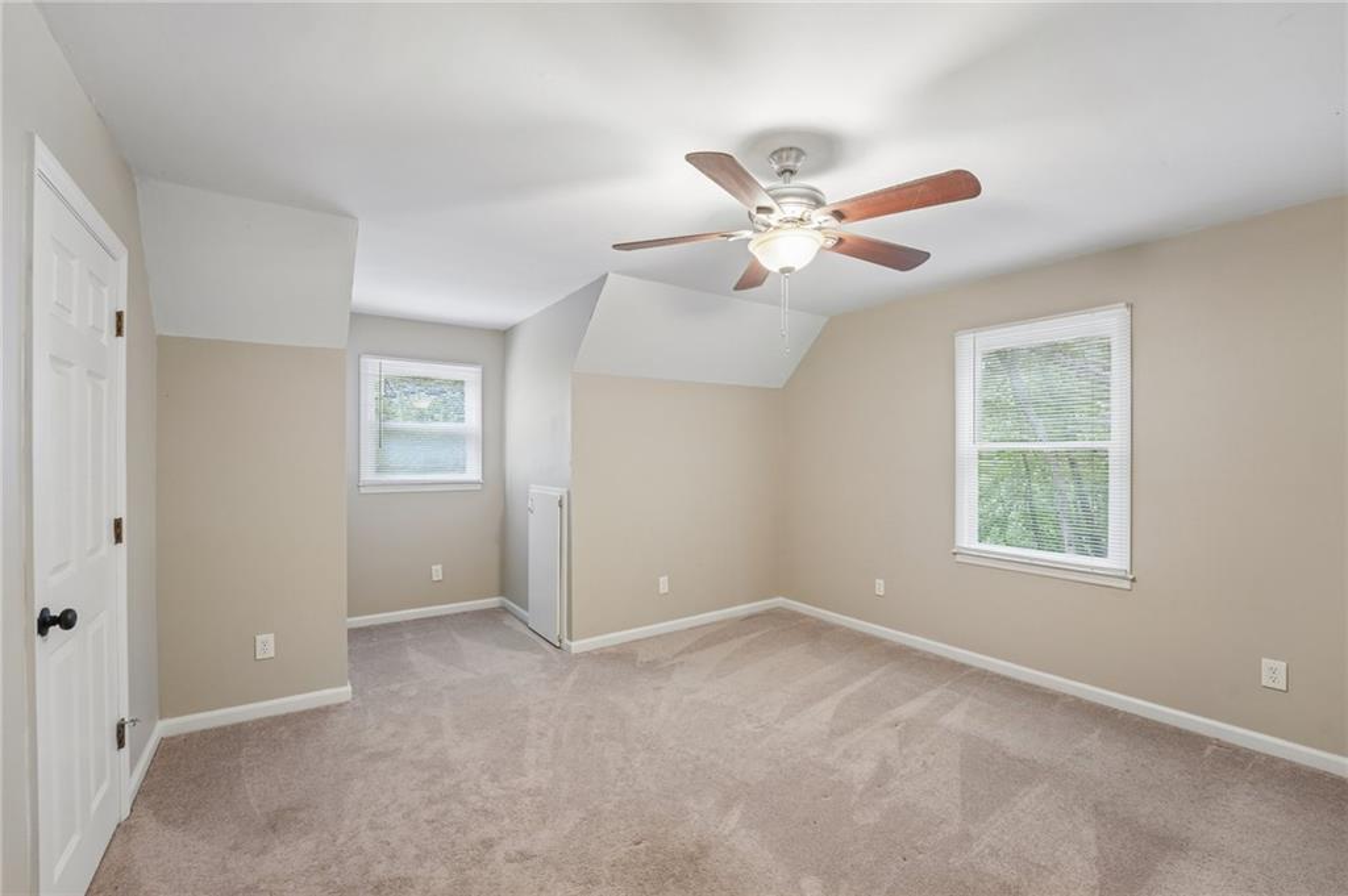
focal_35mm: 14
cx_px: 674
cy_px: 448
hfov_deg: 104.3
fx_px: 524
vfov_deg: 81.1
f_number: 8
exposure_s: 1/2.5
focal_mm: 14
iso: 320
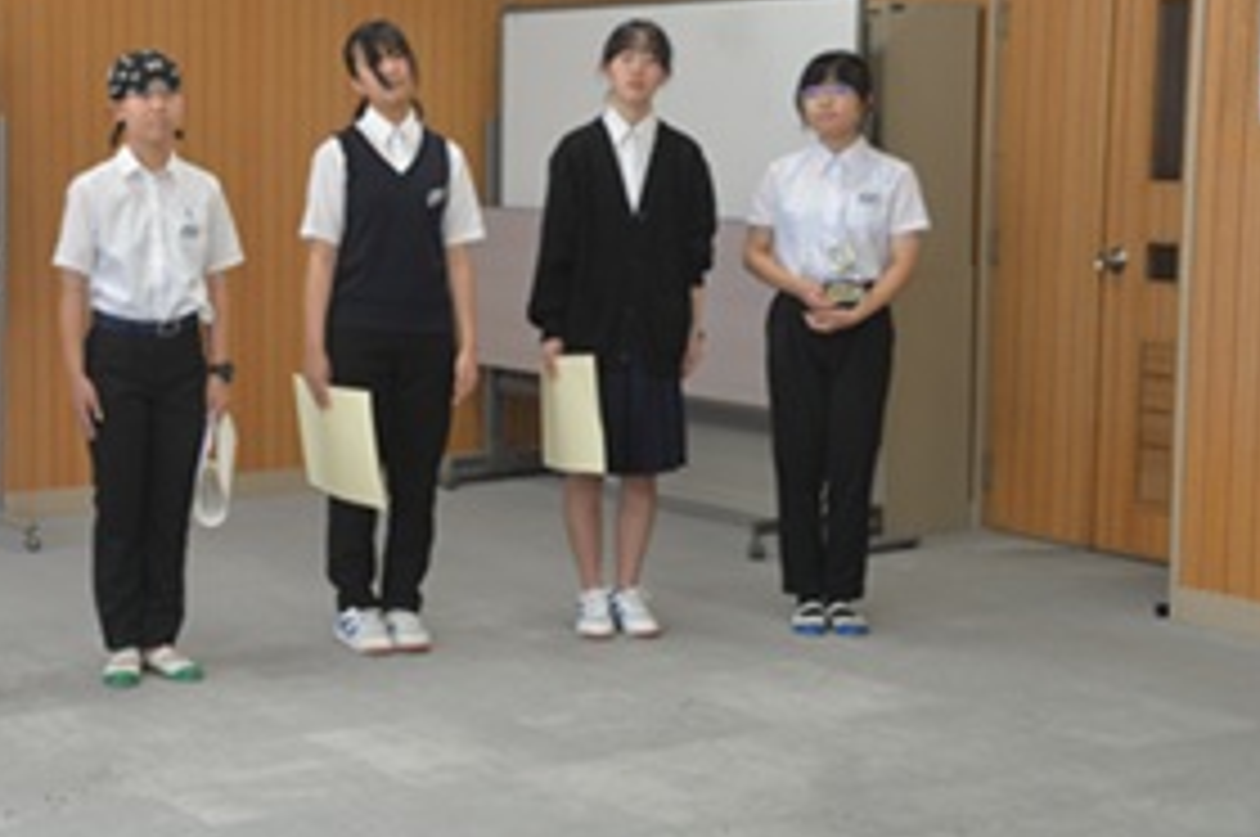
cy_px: 338
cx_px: 297
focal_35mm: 68
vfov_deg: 19.9
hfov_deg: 29.2
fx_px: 2377
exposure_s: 1/80
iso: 800
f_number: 4.5
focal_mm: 44
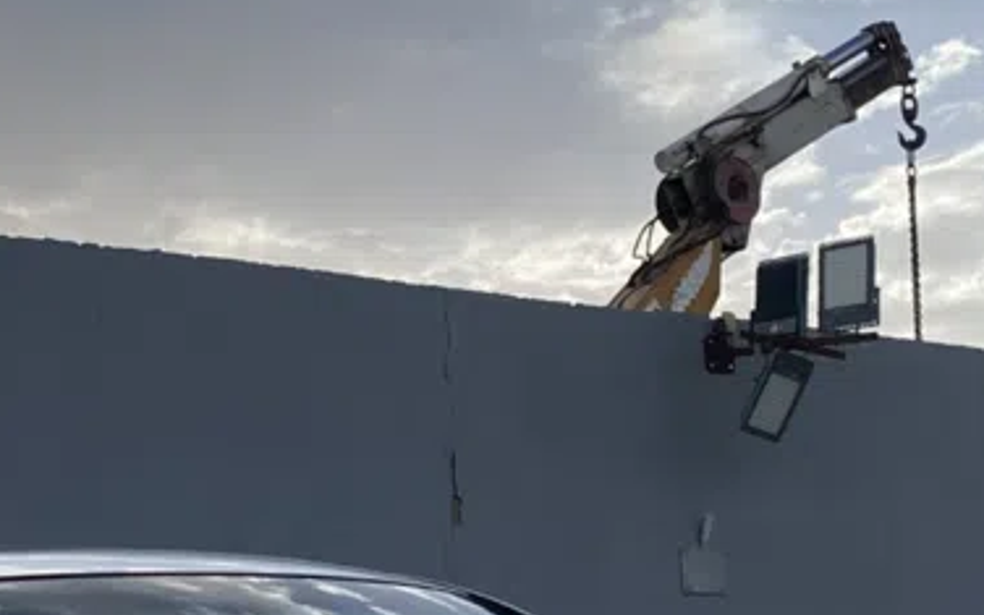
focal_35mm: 100
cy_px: 506
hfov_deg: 20.8
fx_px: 2682
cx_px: 437
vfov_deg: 13.0
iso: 32
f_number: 1.8
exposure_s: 1/3610
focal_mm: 4.25
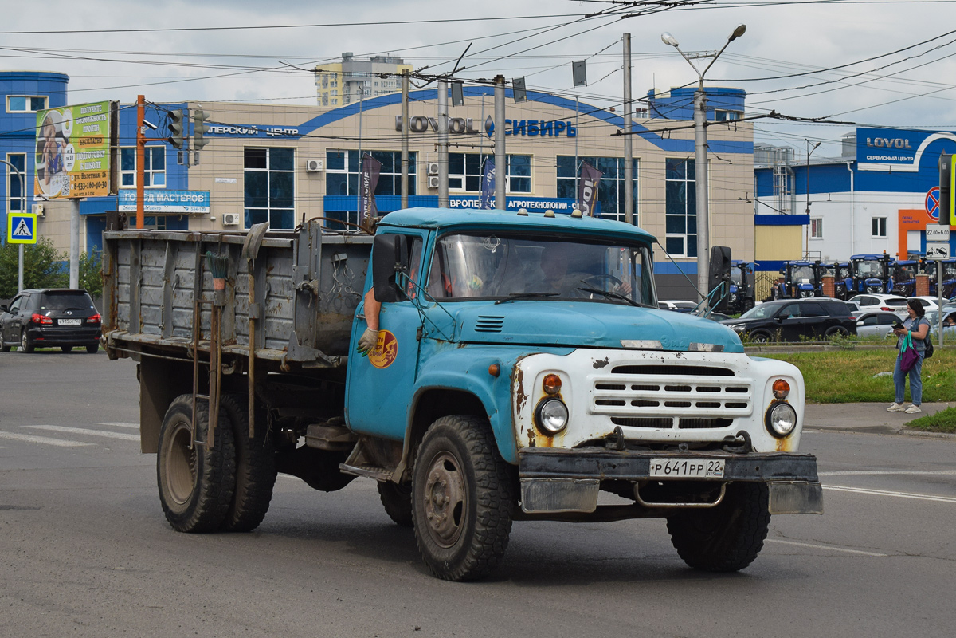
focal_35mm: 72
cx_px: 478
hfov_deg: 28.1
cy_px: 319
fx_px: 1912
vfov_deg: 18.9
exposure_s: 1/1000
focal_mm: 48
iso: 200
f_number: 6.3
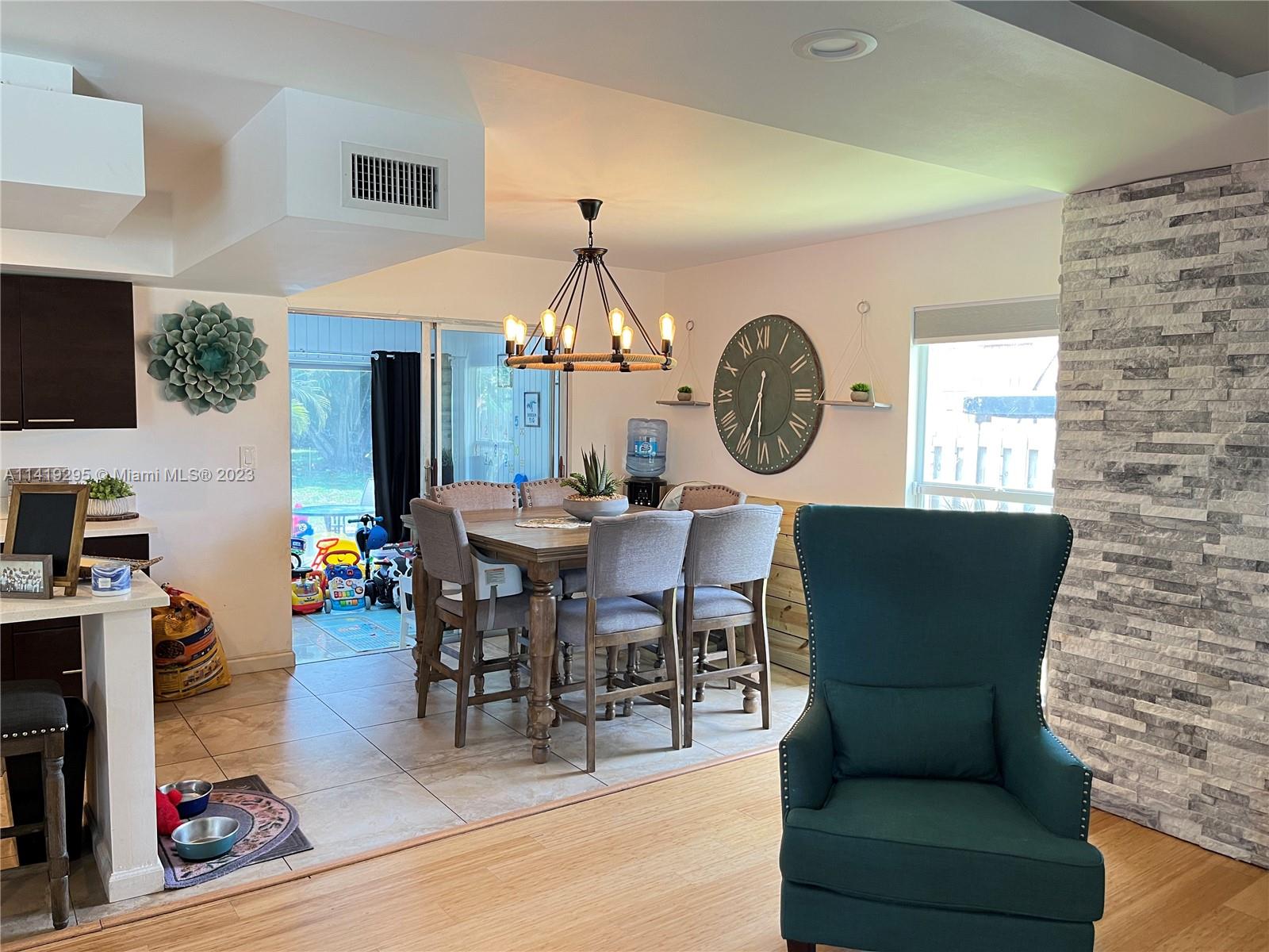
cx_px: 634
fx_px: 953
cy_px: 476
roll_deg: -0.7
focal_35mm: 26
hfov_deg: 67.3
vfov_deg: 53.1
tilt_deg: -4.6
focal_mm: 5.1
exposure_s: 1/60
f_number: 1.6
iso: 125
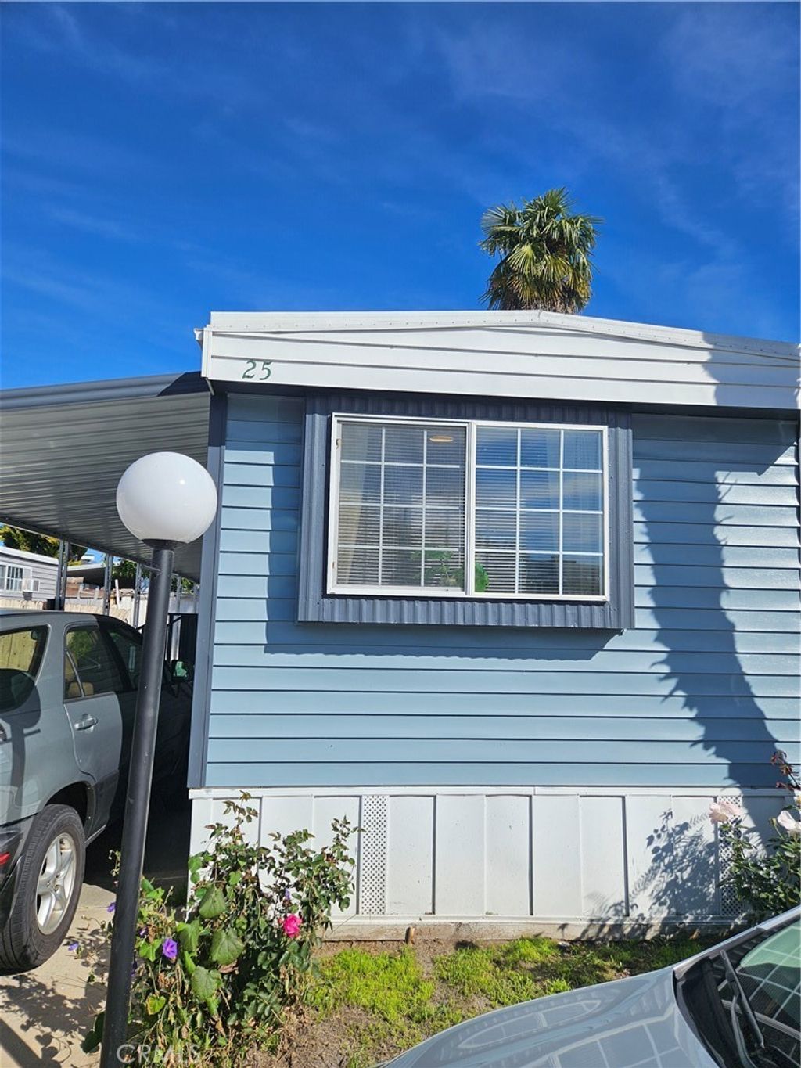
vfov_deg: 73.9
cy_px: 534
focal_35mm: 23
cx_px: 400
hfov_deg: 58.9
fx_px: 710
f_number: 1.8
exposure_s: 1/3618
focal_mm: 5.4
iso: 25
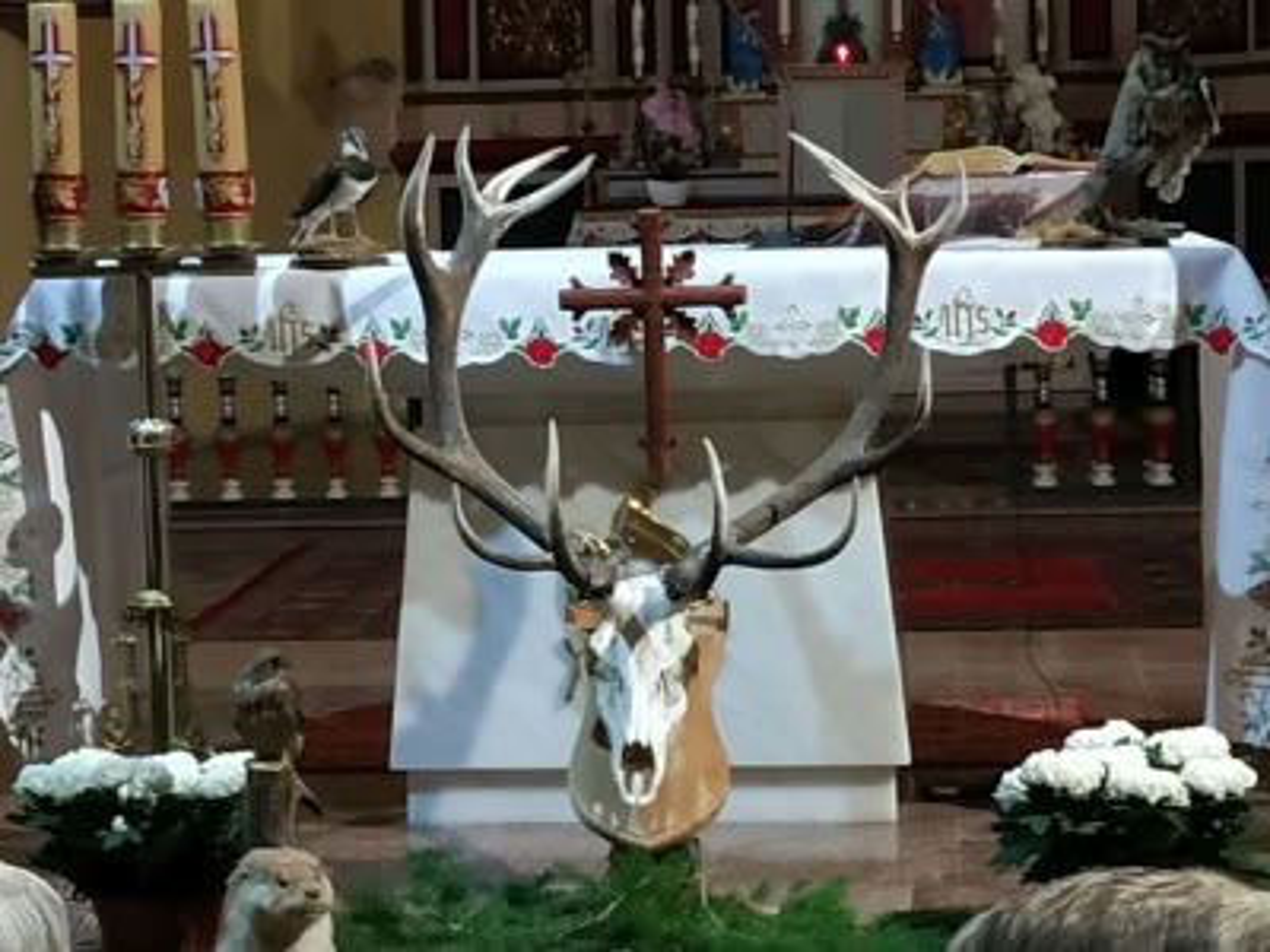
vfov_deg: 56.8
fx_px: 881
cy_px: 476
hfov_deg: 71.6
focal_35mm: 24
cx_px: 635
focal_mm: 3.94
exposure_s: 1/20
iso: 400
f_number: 1.9
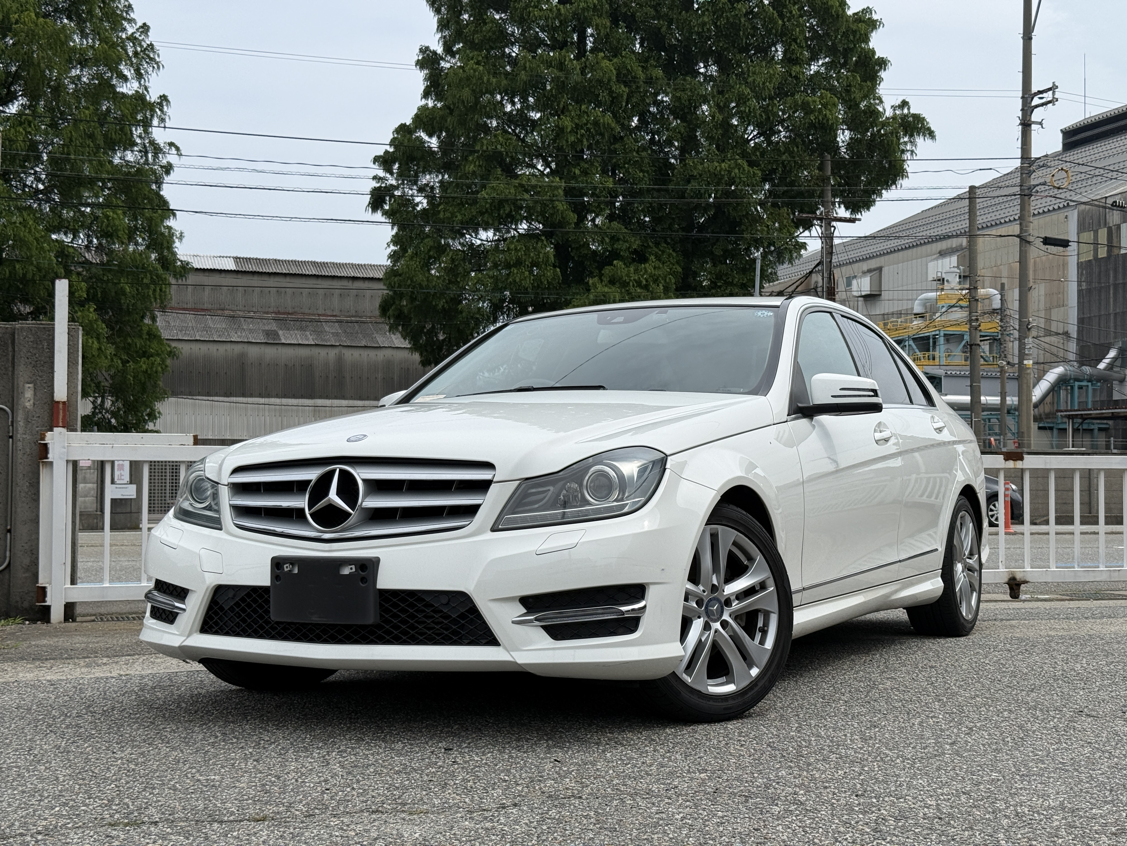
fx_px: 1563
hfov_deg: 39.7
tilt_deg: +2.4
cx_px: 564
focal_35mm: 48
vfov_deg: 30.3
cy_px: 423
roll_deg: -0.4
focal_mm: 6.76
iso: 64
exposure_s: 1/5208
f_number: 1.78
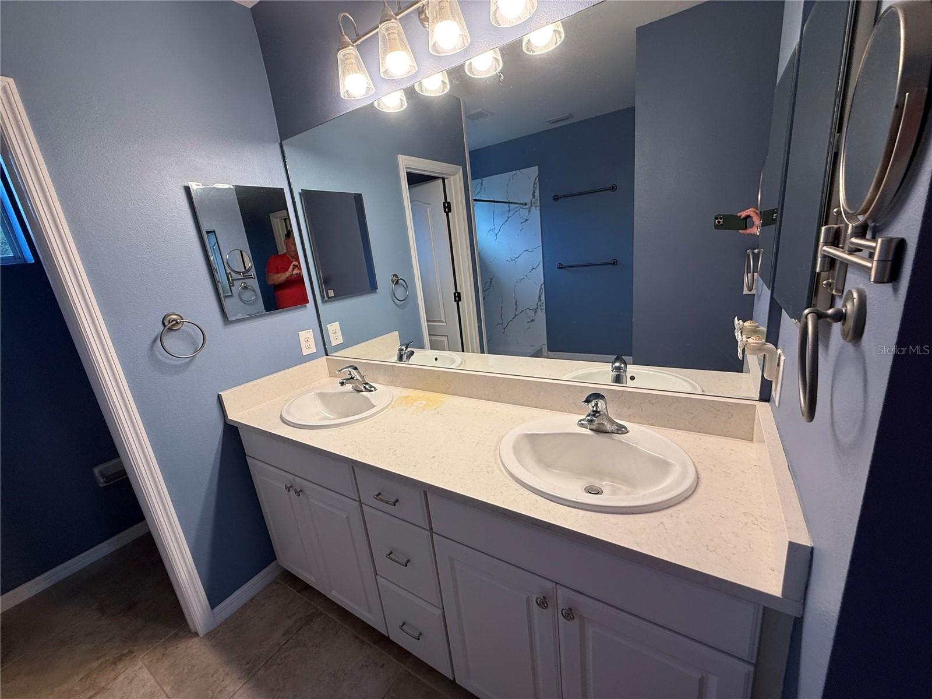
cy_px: 350
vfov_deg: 85.7
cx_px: 466
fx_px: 377
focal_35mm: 14
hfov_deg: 102.1
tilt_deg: -12.8
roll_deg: +6.6
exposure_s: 1/120
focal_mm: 2.22
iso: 64
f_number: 2.2
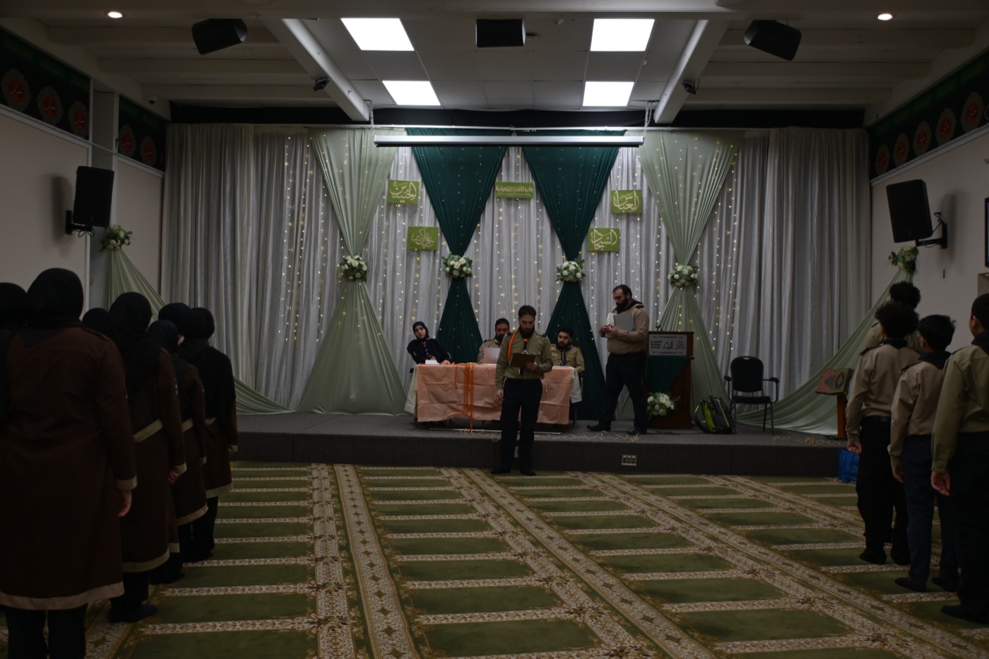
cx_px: 494
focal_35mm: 34
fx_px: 934
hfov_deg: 55.8
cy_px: 330
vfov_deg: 38.8
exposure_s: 1/40
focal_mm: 23
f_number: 3.8
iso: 160
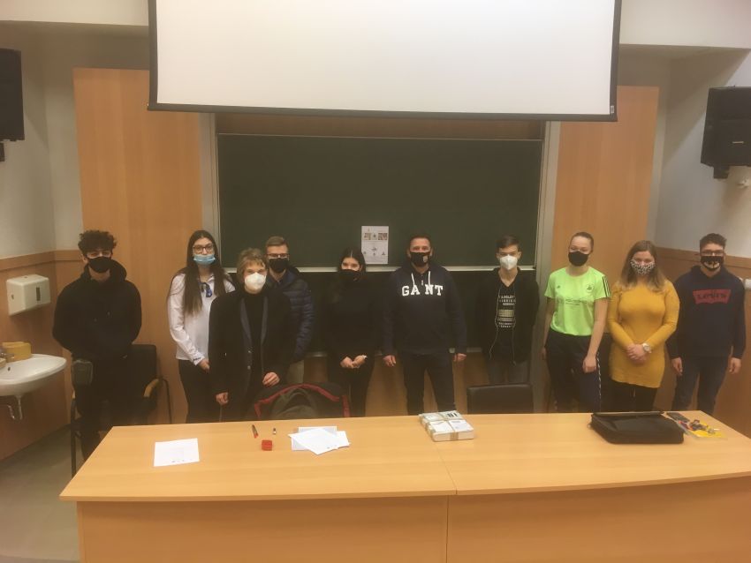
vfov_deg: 48.2
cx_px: 376
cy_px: 282
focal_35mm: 29
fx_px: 629
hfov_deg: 61.6
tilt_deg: -9.7
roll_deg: -0.9
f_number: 2.2
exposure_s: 1/33
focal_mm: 4.15
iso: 80
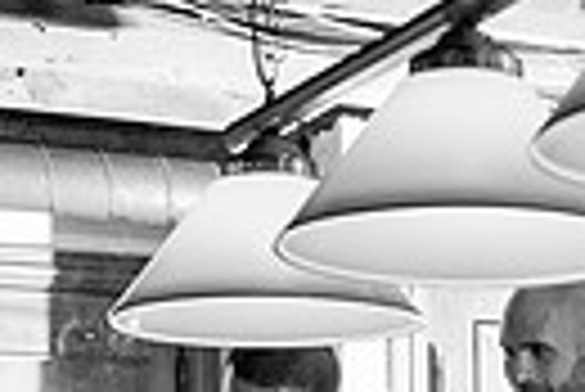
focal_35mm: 144
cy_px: 503
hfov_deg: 13.6
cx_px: 794
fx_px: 2343
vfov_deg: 9.4
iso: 1250
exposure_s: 1/60
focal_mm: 24
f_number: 2.8
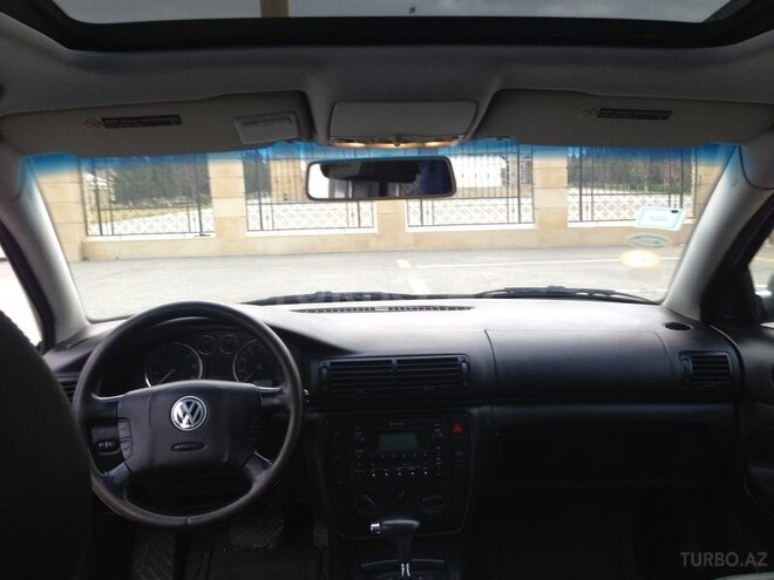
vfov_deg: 42.9
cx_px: 387
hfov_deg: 55.4
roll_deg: +1.6
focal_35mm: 33
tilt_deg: -6.0
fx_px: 738
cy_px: 290
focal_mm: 4.12
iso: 64
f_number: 2.4
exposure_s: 1/120
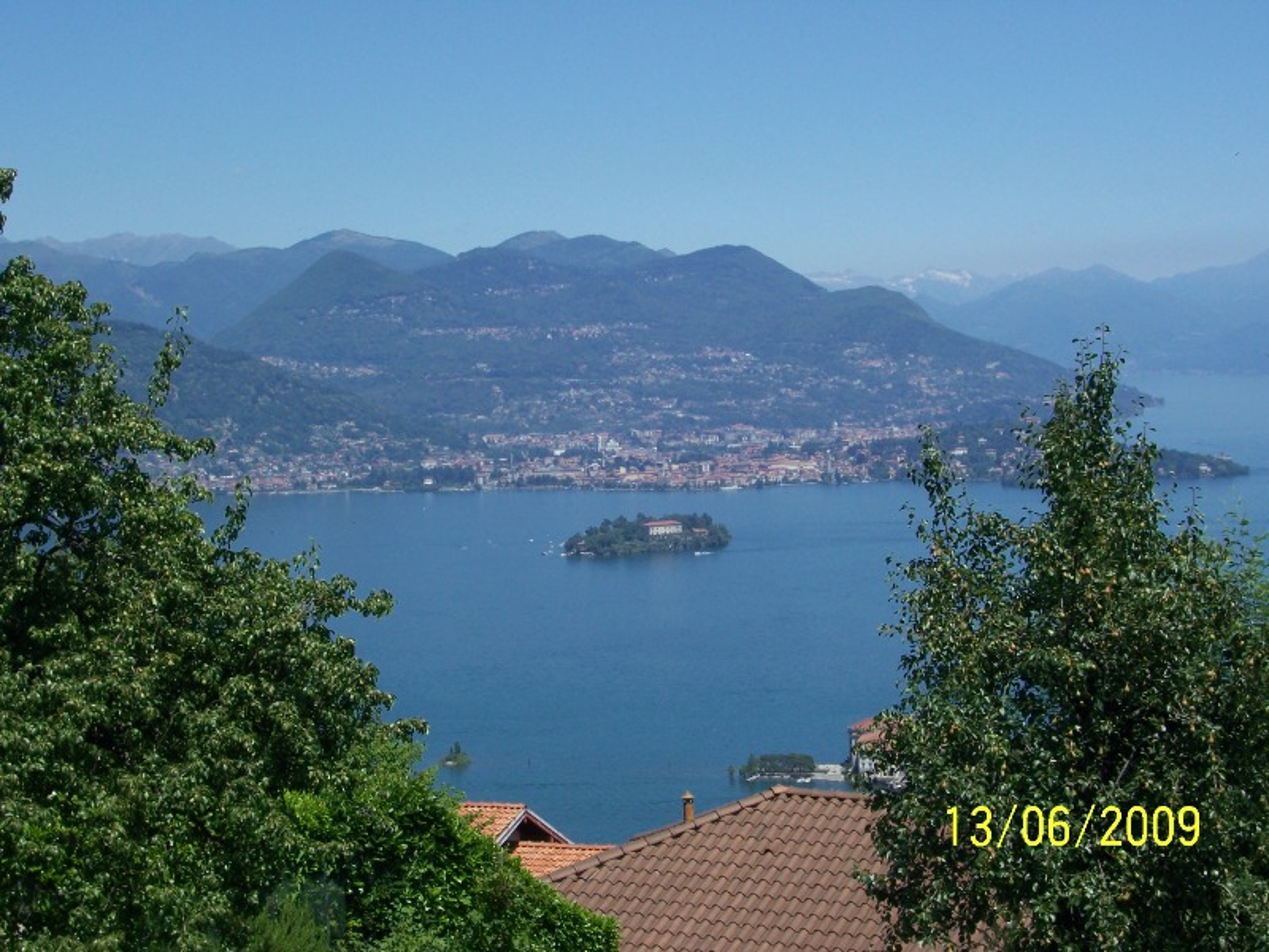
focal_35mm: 66
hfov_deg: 29.4
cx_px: 634
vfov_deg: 22.3
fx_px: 2420
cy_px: 476
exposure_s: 1/320
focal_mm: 11
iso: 80
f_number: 7.1
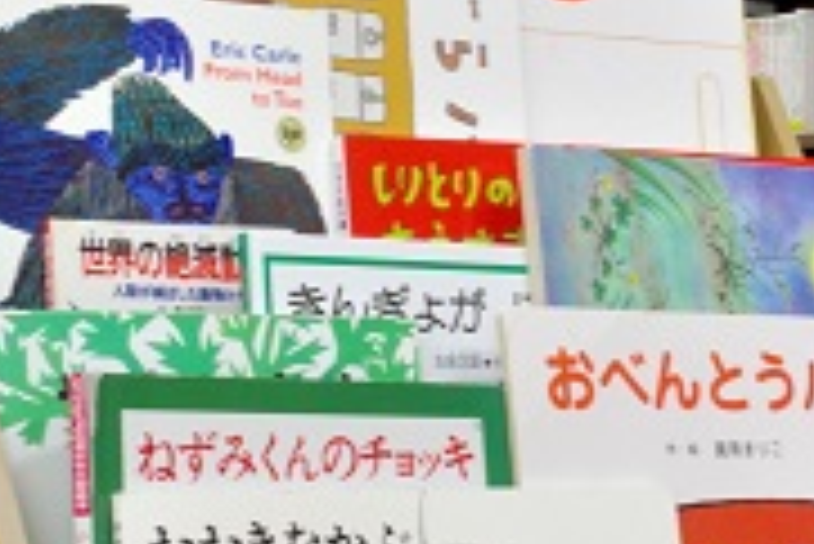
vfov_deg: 9.9
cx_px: 792
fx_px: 3145
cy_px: 247
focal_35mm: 139
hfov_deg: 14.5
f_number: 22
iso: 800
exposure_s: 1/3.33
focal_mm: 28
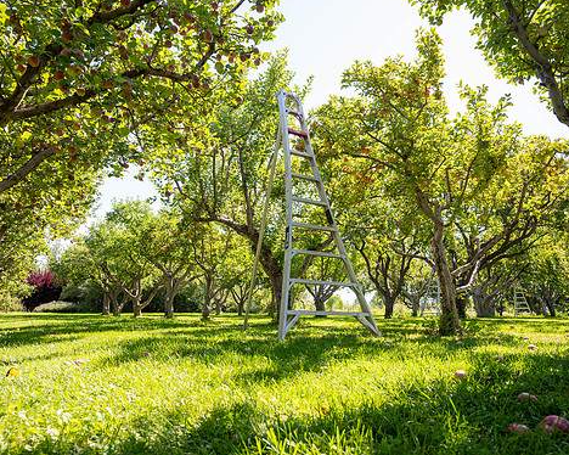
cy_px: 221
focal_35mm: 25
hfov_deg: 68.1
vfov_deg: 56.8
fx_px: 421
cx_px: 287
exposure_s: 1/125
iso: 100
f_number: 6.3
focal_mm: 21.5
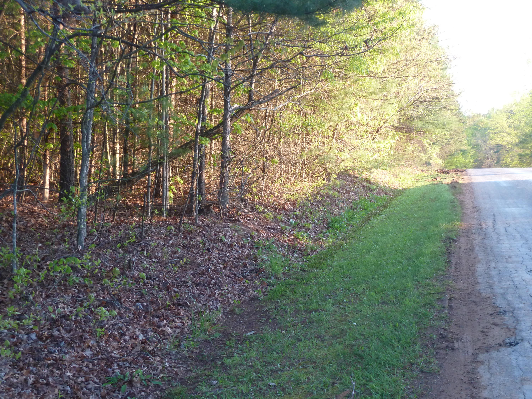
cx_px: 266
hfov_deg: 39.7
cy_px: 200
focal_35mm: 48
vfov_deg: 30.3
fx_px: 738
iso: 160
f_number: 3.8
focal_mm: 7.9
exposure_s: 1/30
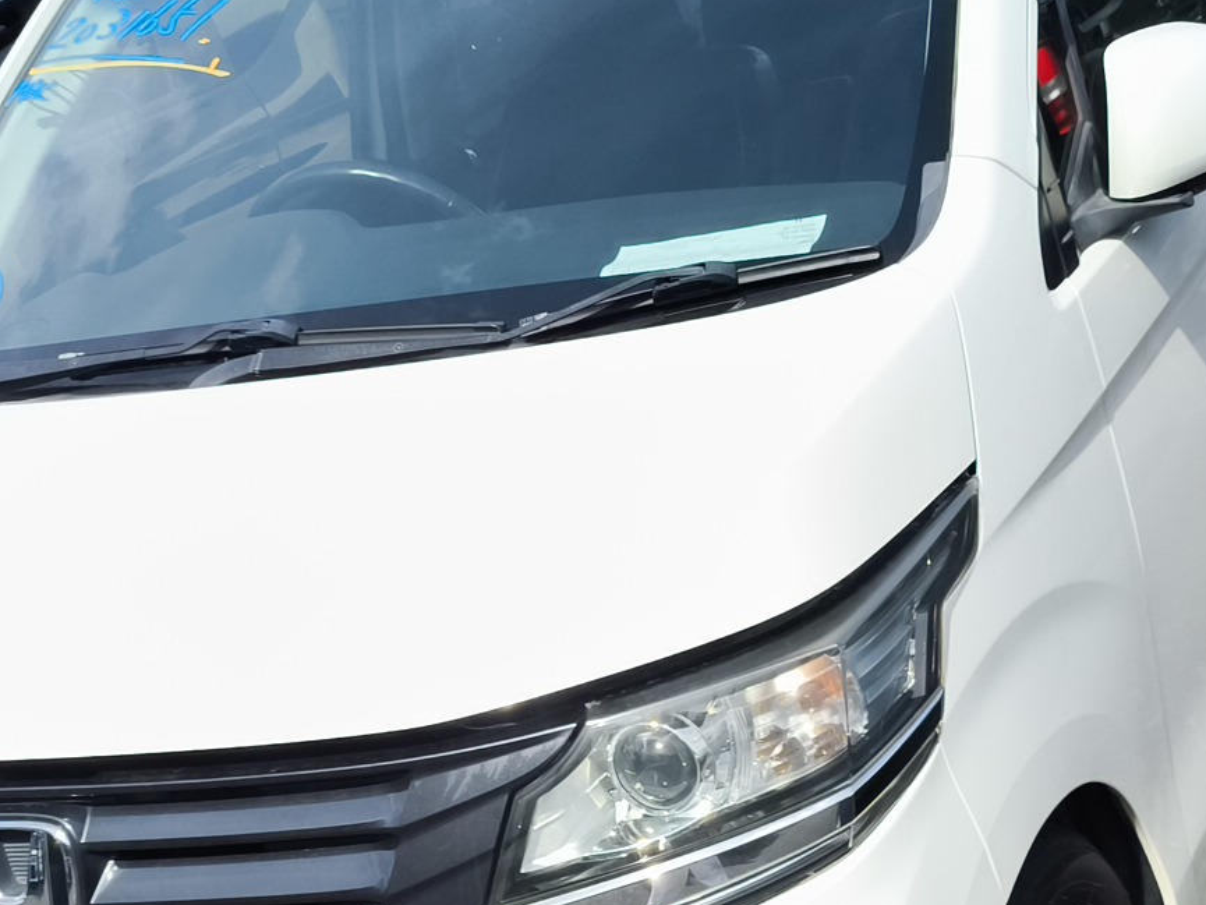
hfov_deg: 26.3
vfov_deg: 19.9
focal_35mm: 74
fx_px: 2578
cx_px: 692
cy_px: 588
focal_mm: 4.71
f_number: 1.7
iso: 50
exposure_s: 1/1046
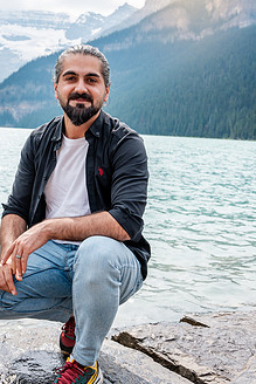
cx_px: 89
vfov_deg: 41.0
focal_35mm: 48
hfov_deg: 28.0
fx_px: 511
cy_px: 163
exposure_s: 1/640
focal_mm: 35
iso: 200
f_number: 6.3
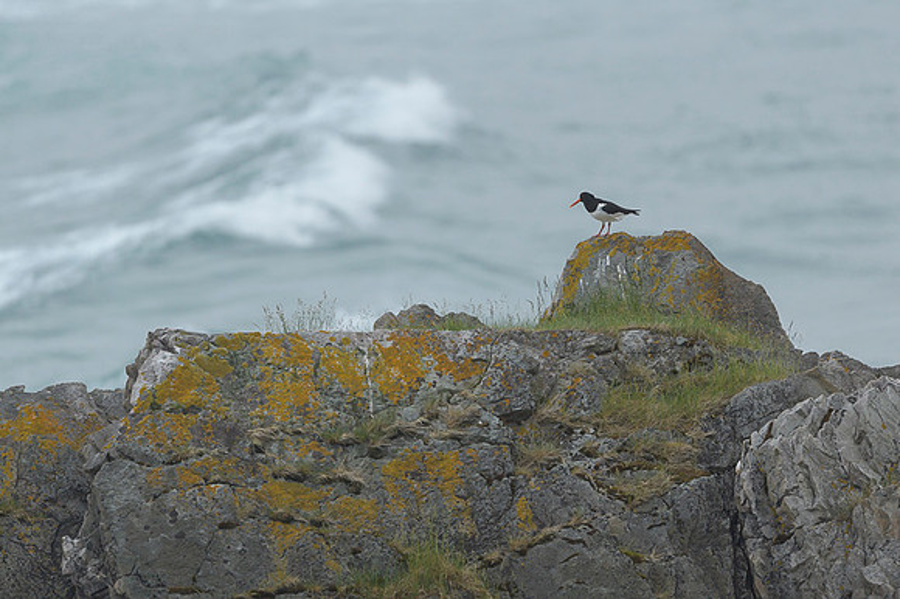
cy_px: 300
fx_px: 12492
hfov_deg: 4.1
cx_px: 450
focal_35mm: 500
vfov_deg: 2.7
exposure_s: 1/800
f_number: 4
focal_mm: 500
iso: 800
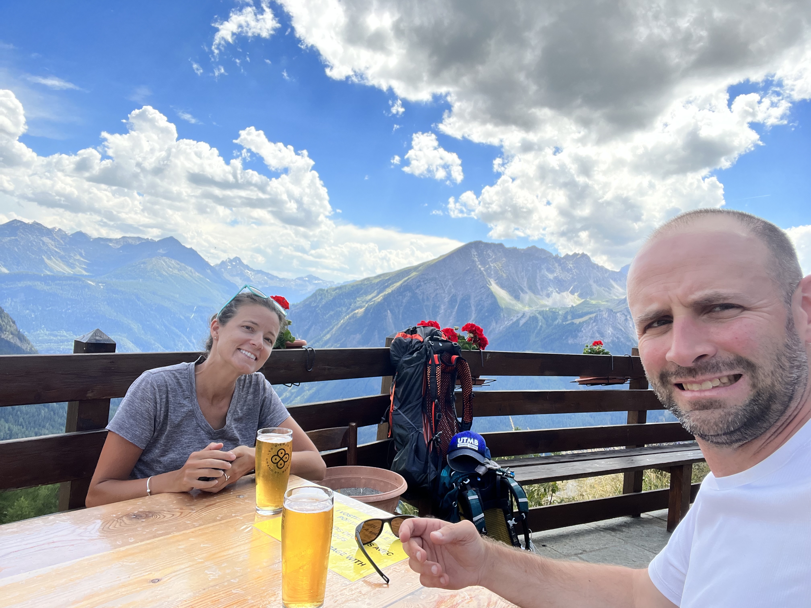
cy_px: 304
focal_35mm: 23
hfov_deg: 73.9
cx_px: 406
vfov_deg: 58.9
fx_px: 539
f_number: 2.2
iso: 32
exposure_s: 1/440
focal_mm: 2.71
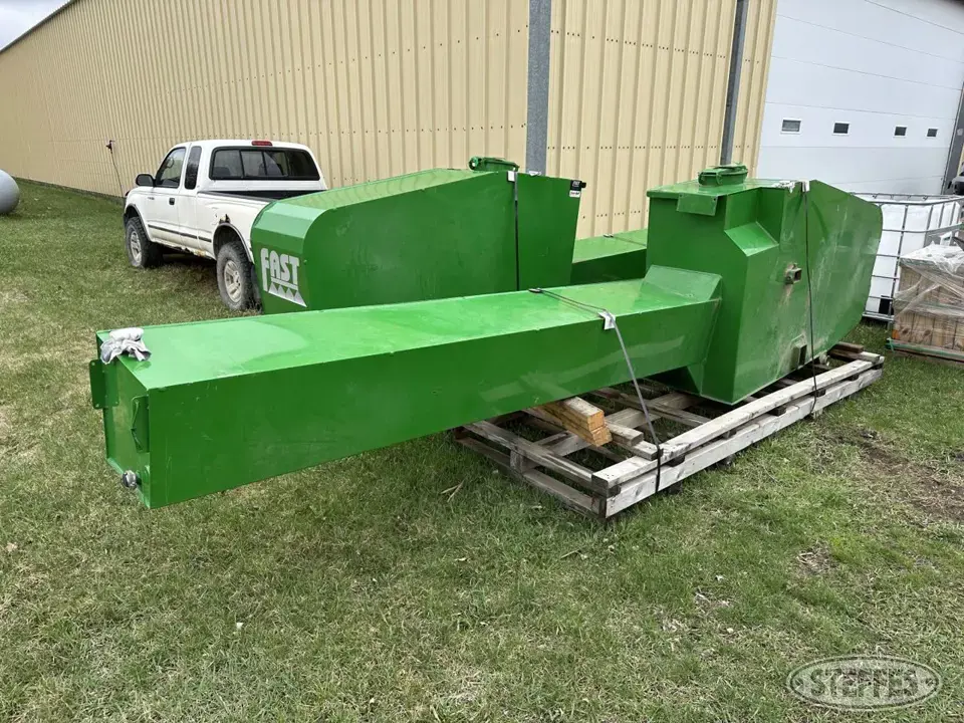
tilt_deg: -17.5
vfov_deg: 56.8
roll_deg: -0.9
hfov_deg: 71.6
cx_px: 482
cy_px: 362
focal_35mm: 24
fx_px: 668
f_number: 1.78
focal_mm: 6.86
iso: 80
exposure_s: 1/1040
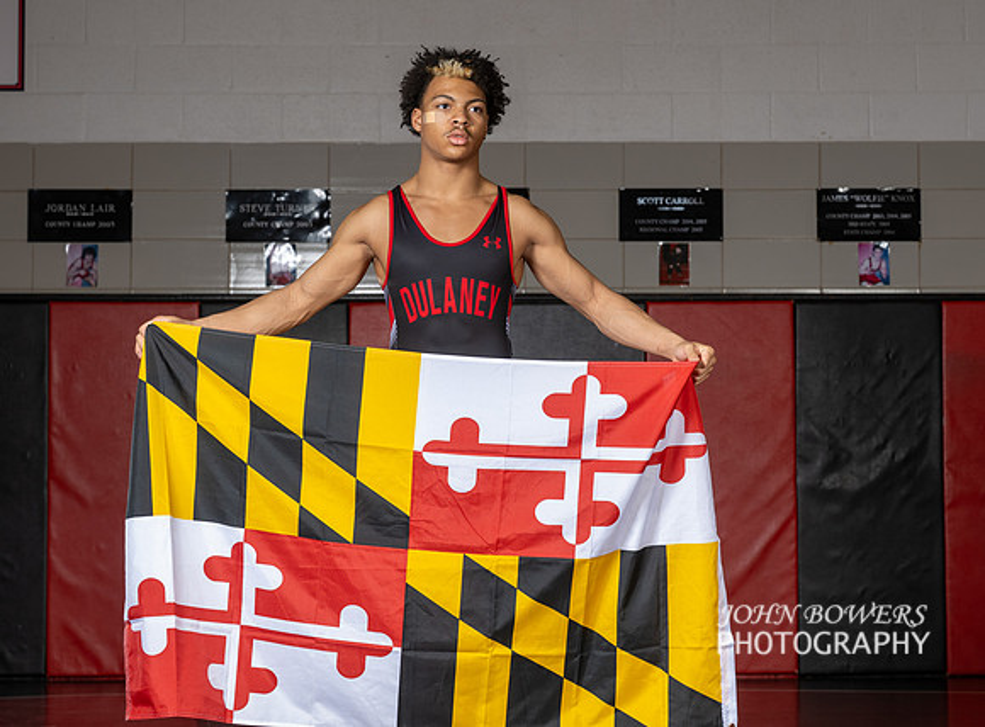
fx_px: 2894
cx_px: 552
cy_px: 307
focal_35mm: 102
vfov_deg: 14.3
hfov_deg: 19.3
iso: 200
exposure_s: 1/100
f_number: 4.5
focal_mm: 70
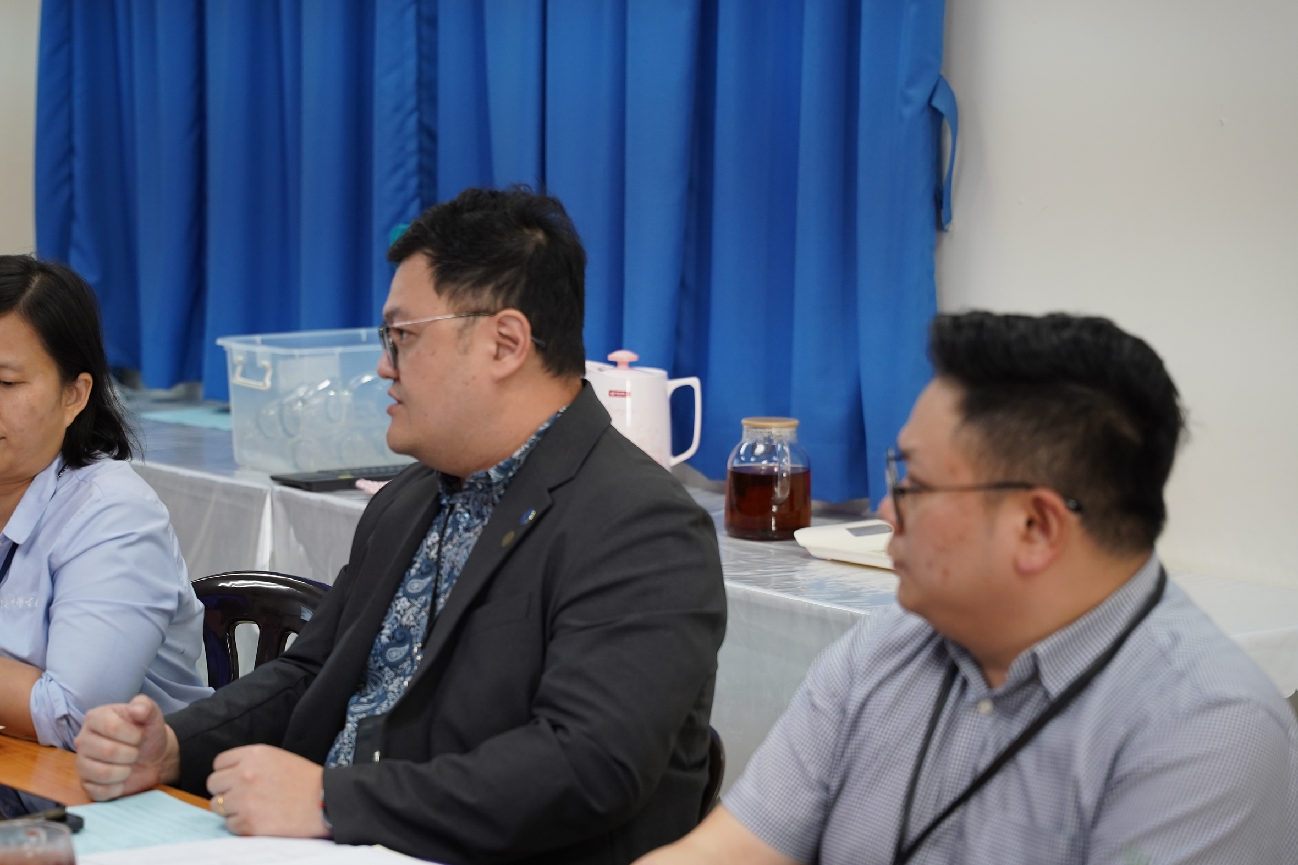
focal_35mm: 89
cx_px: 501
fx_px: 3208
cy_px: 508
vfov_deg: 15.3
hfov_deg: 22.8
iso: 800
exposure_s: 1/125
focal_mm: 70
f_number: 3.2
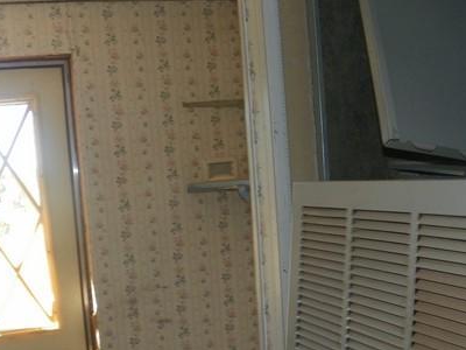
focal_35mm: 52
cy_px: 274
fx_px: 700
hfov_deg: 36.2
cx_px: 136
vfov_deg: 27.5
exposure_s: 1/40
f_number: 2.8
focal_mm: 4.6
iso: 64
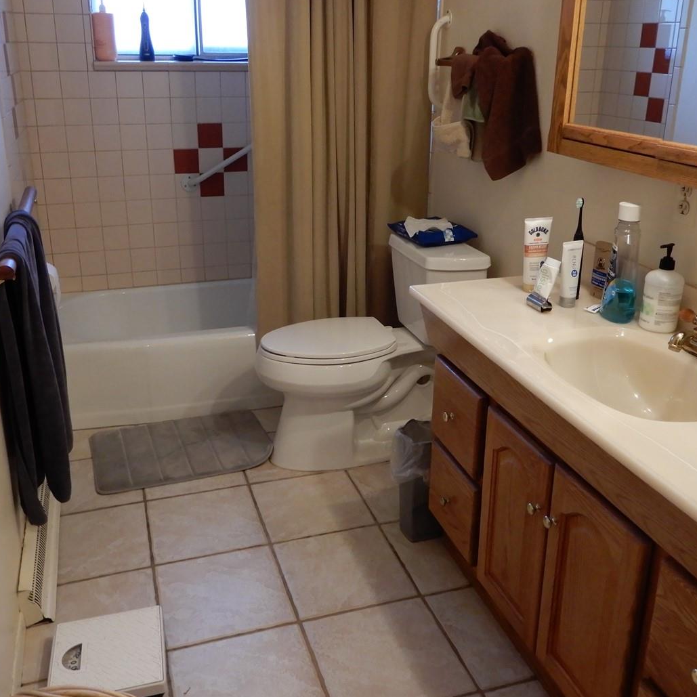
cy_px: 305
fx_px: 752
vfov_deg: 49.6
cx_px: 348
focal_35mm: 33
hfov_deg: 49.7
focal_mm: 4.3
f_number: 3.4
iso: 280
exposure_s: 1/30
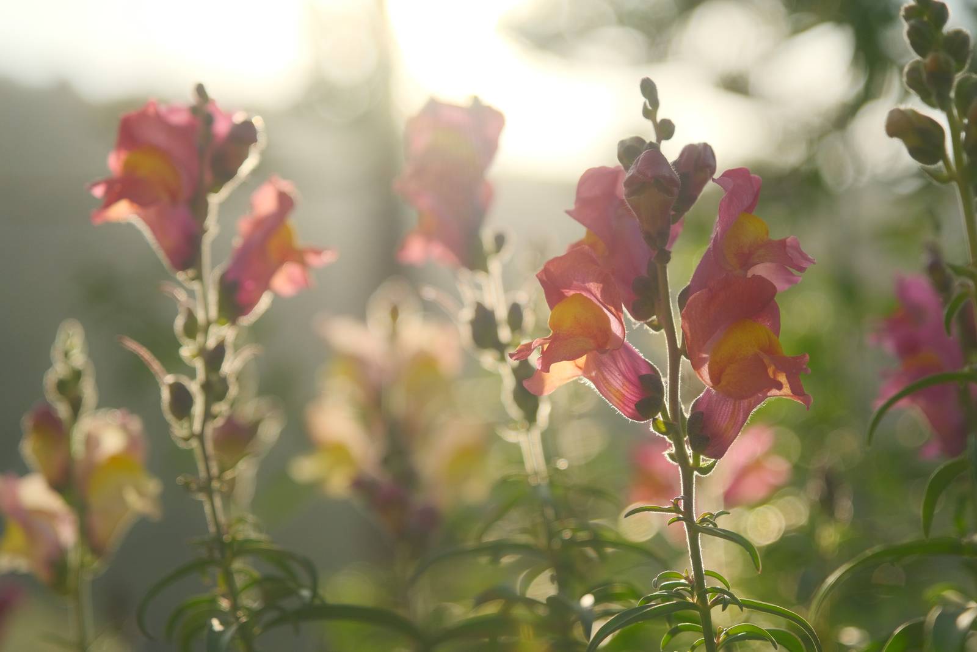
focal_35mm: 82
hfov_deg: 24.8
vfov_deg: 16.7
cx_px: 488
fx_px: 2225
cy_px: 326
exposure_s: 1/2500
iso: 640
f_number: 4
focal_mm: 54.5
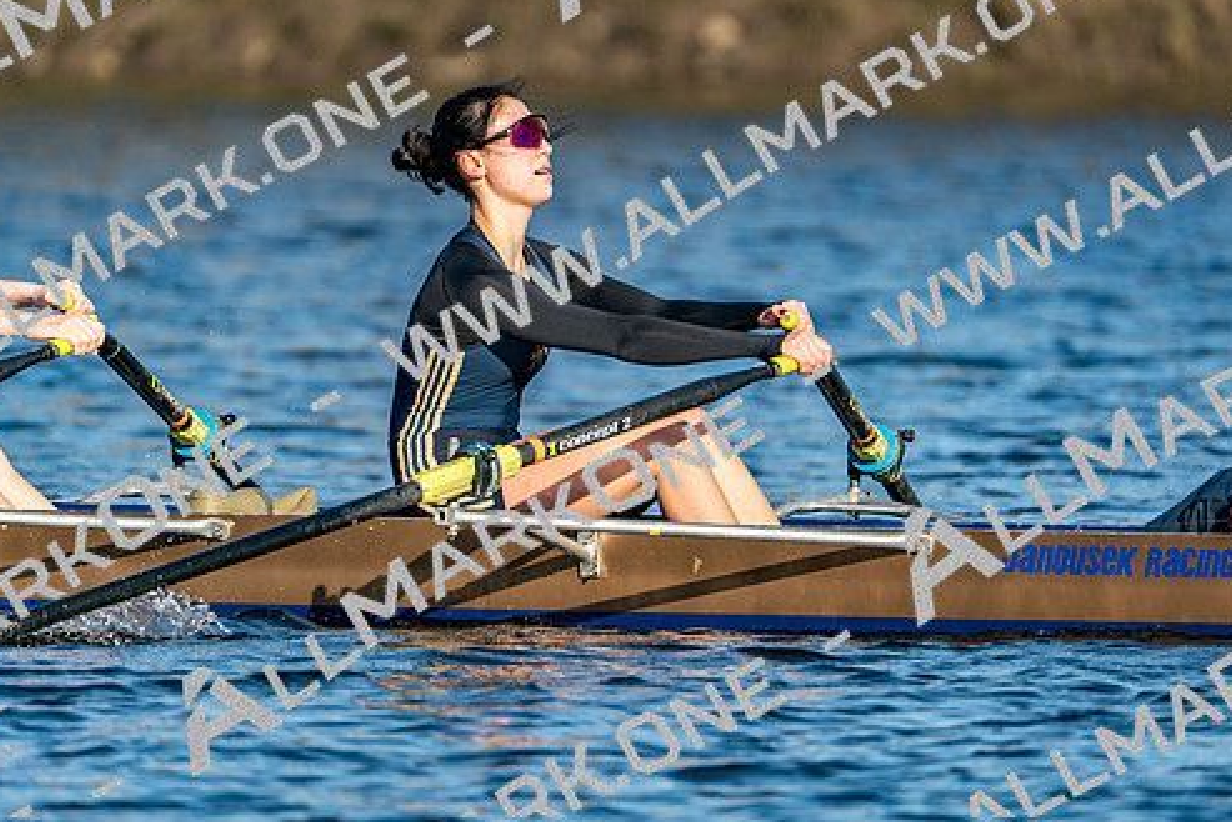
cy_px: 389
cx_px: 690
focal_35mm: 706
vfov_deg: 1.9
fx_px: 24167
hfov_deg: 2.9
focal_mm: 600
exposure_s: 1/2000
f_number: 6.3
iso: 500
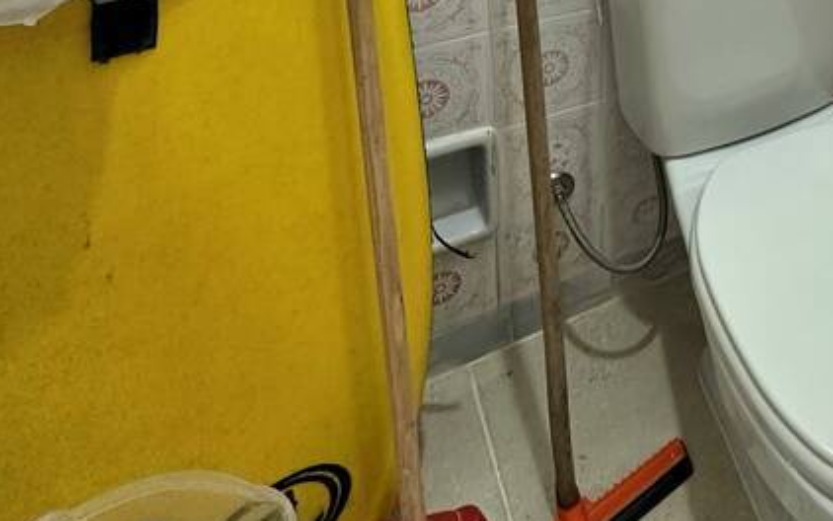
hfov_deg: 45.3
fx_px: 863
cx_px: 792
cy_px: -203
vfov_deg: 26.8
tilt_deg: -16.1
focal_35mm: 38
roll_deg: -4.9
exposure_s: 1/120
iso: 250
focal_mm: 2.22
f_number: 2.2
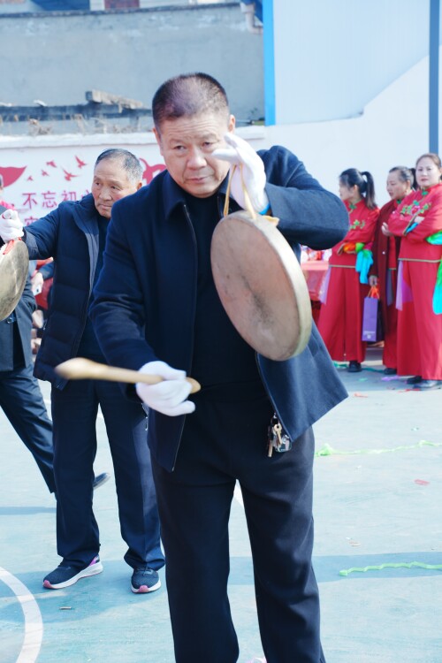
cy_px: 332
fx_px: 1289
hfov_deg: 19.5
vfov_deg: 28.8
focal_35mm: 70
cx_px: 221
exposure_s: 1/160
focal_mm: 70
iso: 100
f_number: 5.6
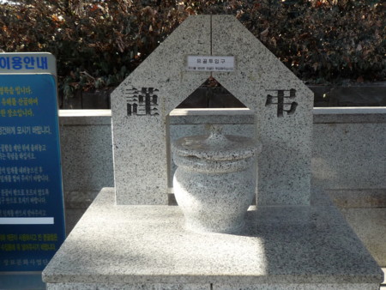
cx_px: 193
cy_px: 145
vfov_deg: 31.5
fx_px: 513
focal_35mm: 46
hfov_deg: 41.2
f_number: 2.8
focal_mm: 4.5
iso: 100
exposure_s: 1/100
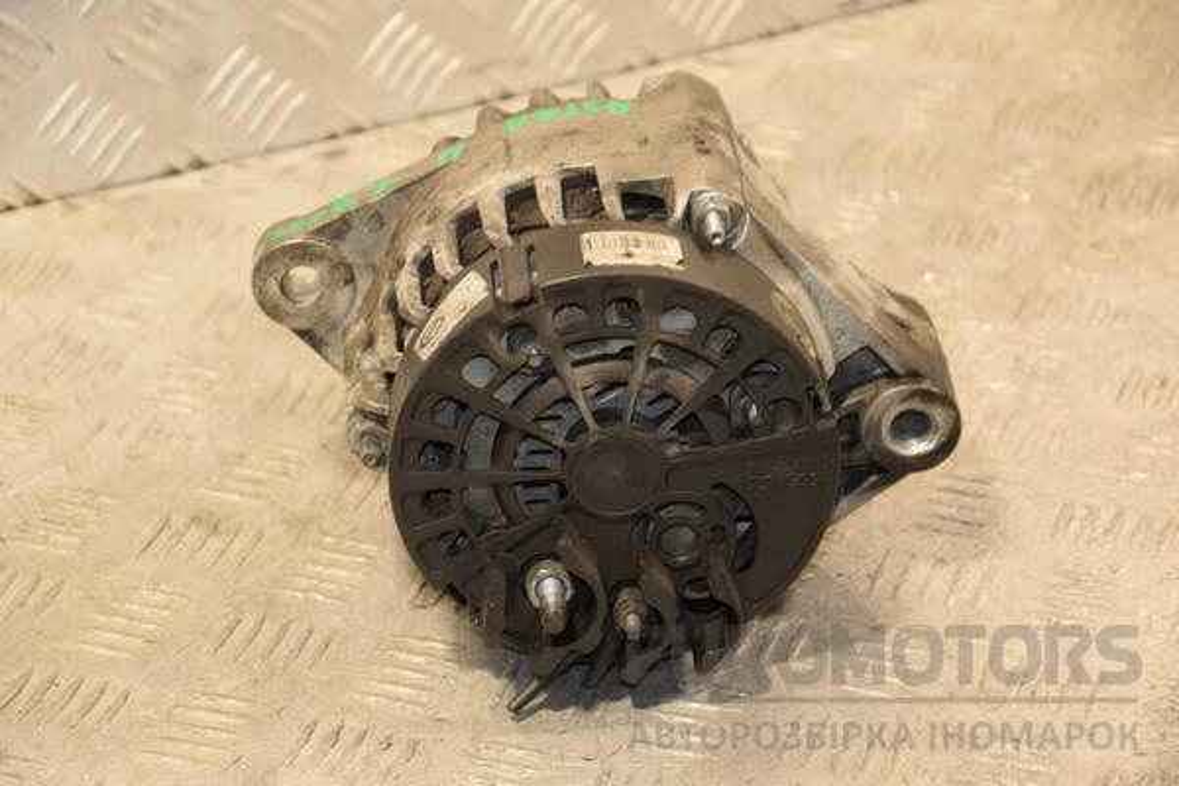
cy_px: 393
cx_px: 590
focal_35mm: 120
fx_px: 3930
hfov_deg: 17.1
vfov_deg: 11.4
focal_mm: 80
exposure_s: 1/100
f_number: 5.3
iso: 800
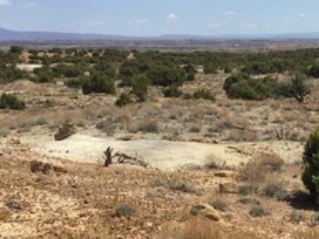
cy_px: 62
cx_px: 386
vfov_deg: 18.3
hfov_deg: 22.4
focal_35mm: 80
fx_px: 737
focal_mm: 4.15
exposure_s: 1/3049
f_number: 2.2
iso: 32
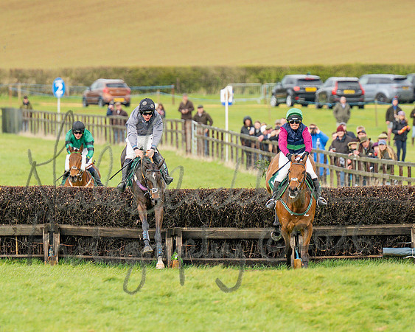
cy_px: 129
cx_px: 247
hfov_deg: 3.4
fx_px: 6935
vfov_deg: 2.7
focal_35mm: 565
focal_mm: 180
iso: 200
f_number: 2.8
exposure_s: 1/2000
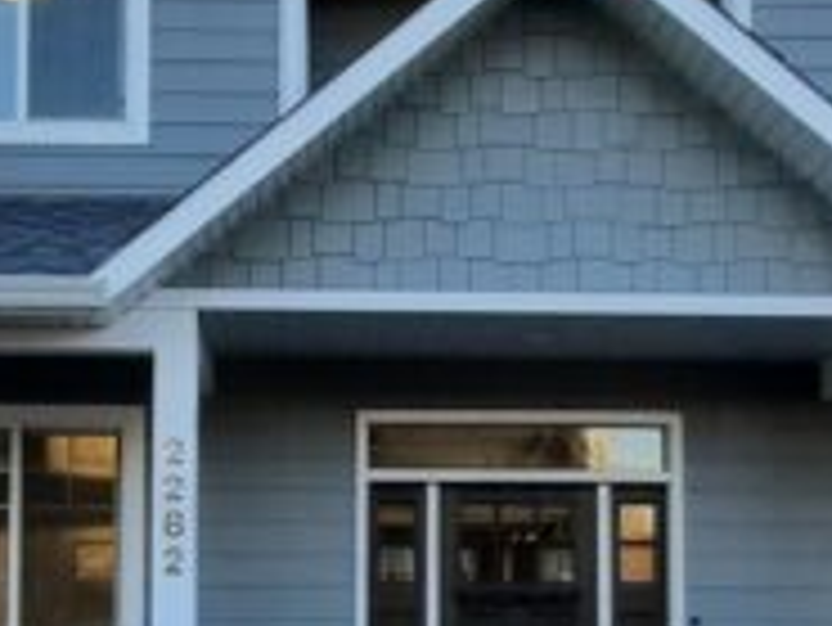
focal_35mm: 72
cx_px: 378
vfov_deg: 20.2
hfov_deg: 27.0
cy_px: 509
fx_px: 1732
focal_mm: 1.74
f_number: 2.2
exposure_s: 1/287
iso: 40
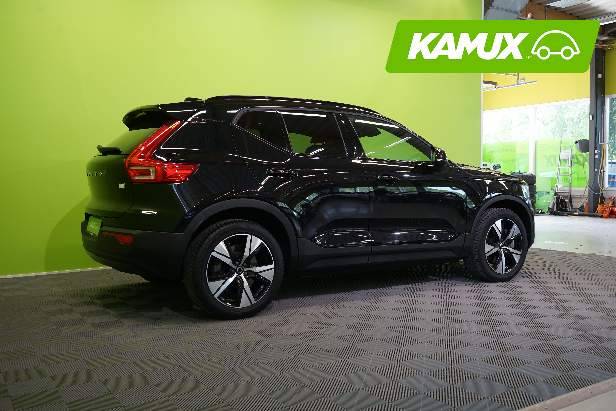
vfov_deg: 40.0
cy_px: 206
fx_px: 565
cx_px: 308
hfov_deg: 57.2
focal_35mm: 33
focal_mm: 33
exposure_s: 1/30
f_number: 6.3
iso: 500
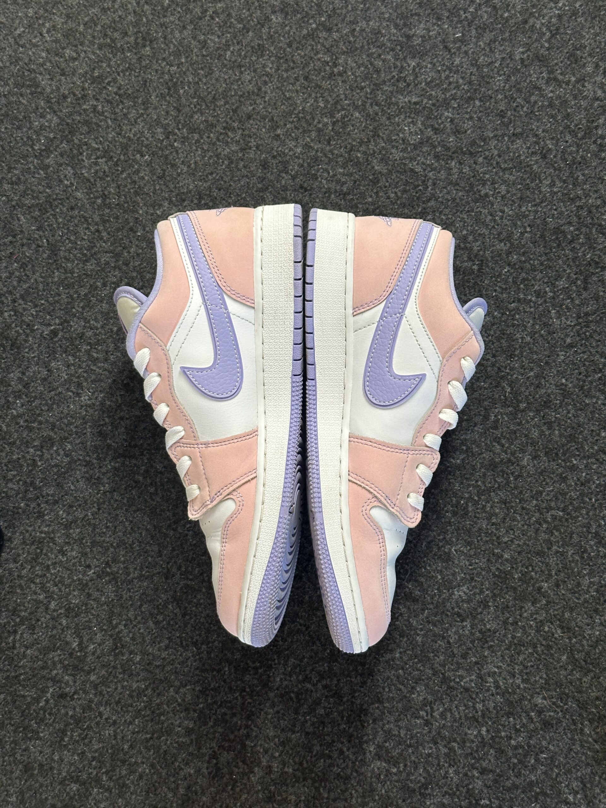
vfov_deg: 39.7
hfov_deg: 30.3
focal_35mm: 48
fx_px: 1120
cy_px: 404
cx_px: 303
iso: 200
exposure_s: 1/50
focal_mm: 6.86
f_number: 1.78
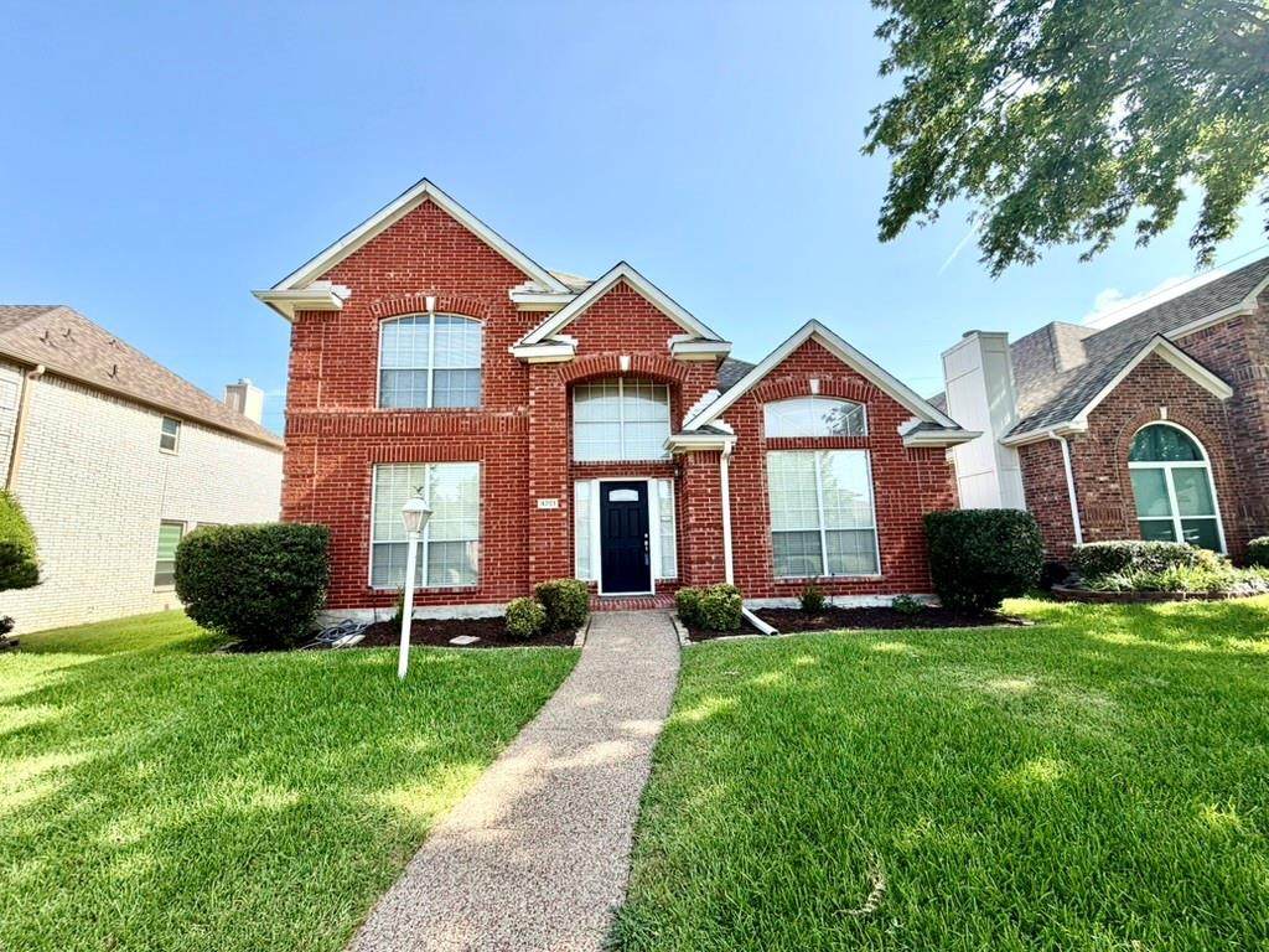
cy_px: 476
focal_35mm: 14
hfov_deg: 102.1
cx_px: 634
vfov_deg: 85.7
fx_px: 513
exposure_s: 1/770
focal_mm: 2.22
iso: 40
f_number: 2.2
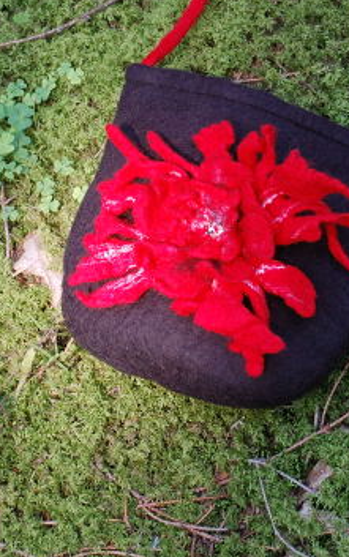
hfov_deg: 9.1
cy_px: 144
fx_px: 2189
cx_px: 272
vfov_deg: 14.5
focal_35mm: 144
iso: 800
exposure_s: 1/100
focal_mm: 52
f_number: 6.3
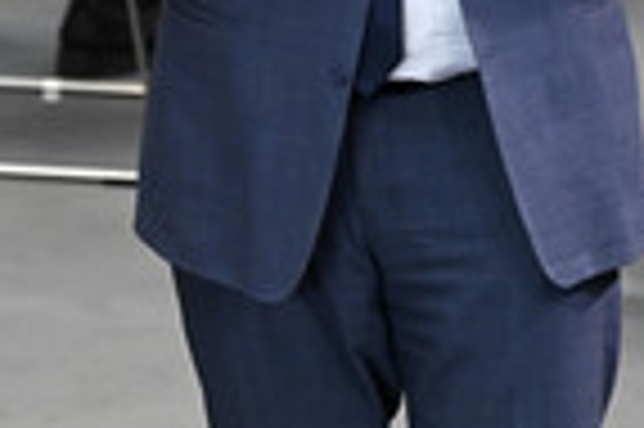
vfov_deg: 1.6
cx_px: -38
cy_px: -126
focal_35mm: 851
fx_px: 15206
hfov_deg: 2.4
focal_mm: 270
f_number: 5.6
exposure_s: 1/320
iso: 8000
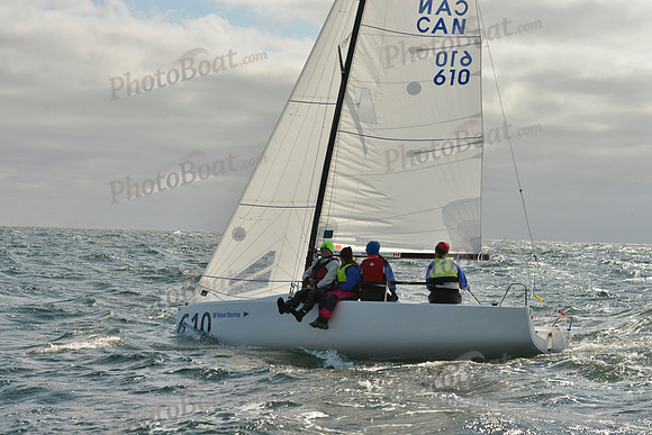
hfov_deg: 28.8
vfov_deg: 19.5
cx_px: 326
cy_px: 218
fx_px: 1268
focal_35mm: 70
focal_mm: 70
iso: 400
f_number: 9
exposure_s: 1/1600
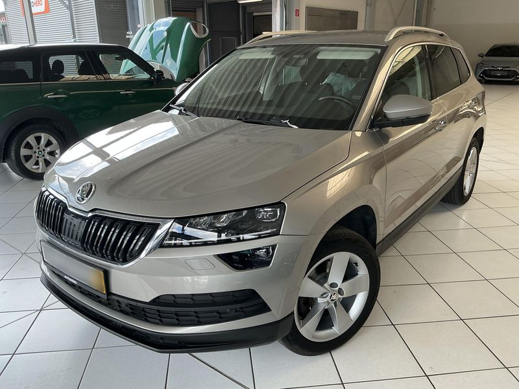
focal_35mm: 28
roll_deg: +1.1
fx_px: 420
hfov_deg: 63.4
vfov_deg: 49.7
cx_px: 260
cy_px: 194
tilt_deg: -22.1
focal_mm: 3
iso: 32
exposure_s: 1/122
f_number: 1.8
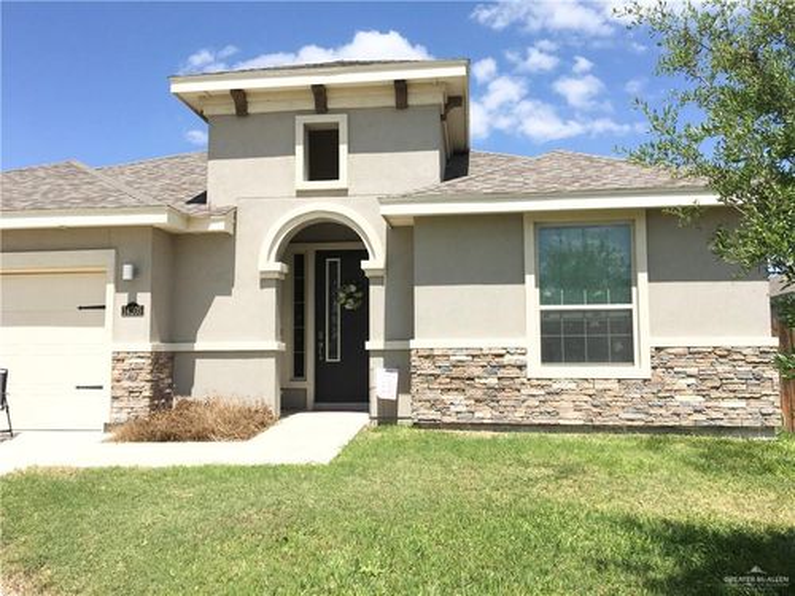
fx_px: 666
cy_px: 298
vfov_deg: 48.2
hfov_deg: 61.7
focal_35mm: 29
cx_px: 398
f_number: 2.2
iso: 25
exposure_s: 1/3077
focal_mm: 4.15
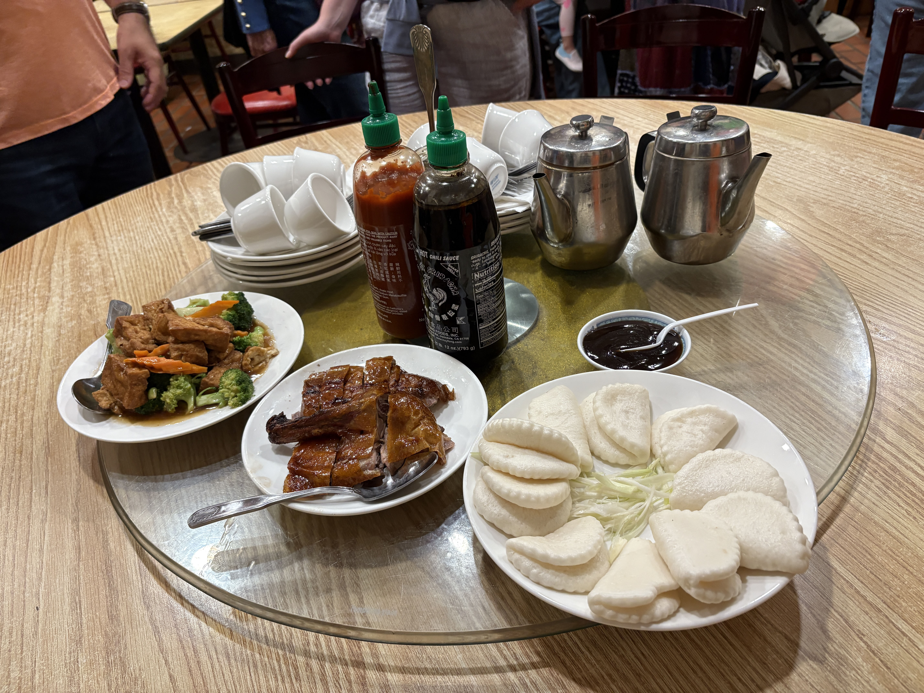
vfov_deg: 53.1
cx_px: 462
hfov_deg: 67.3
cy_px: 346
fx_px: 694
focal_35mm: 26
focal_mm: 5.96
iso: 250
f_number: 1.6
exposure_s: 1/60
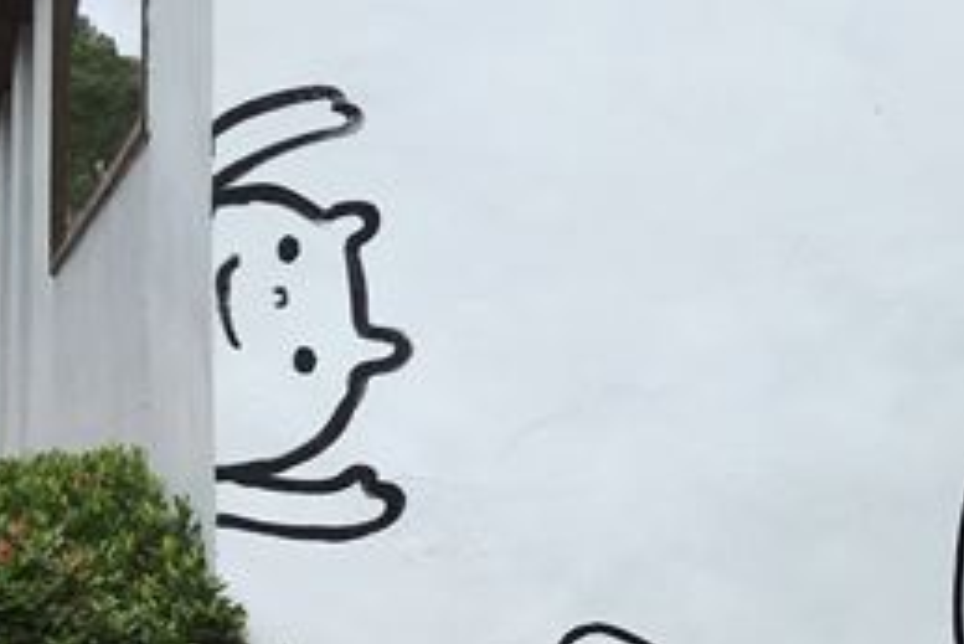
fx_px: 2492
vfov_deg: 14.7
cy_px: 458
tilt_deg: +2.0
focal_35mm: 93
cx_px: 1381
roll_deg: +0.8
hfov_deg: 19.5
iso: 25
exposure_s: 1/620
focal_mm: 4.15
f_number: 2.2
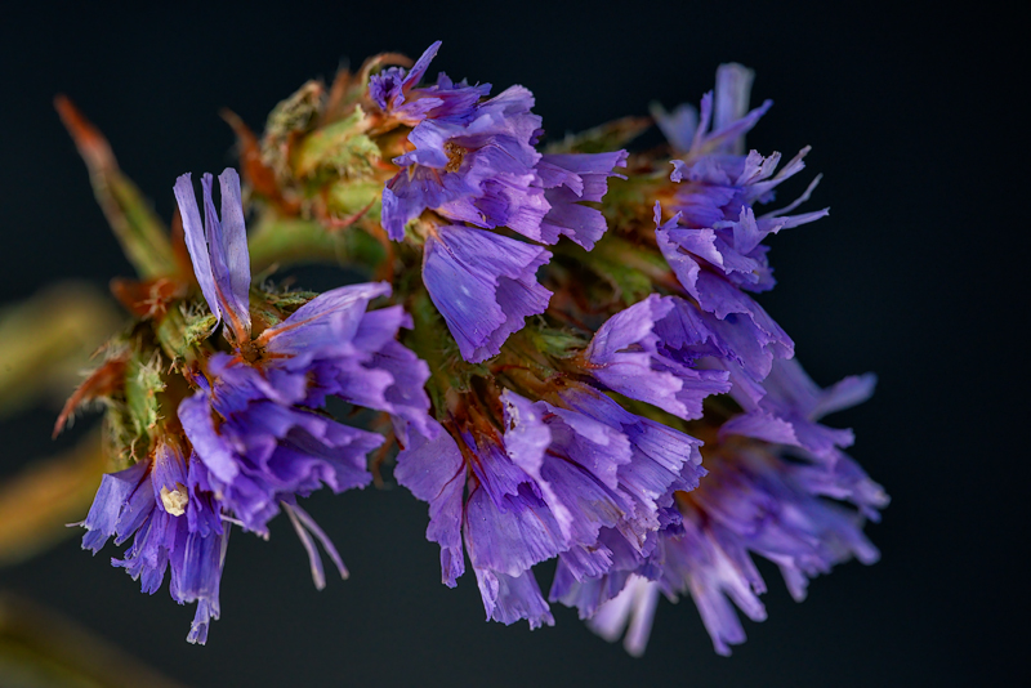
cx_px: 516
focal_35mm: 110
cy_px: 344
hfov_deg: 18.6
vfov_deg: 12.5
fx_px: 3151
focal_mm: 110
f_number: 11
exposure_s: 1/125
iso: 2000
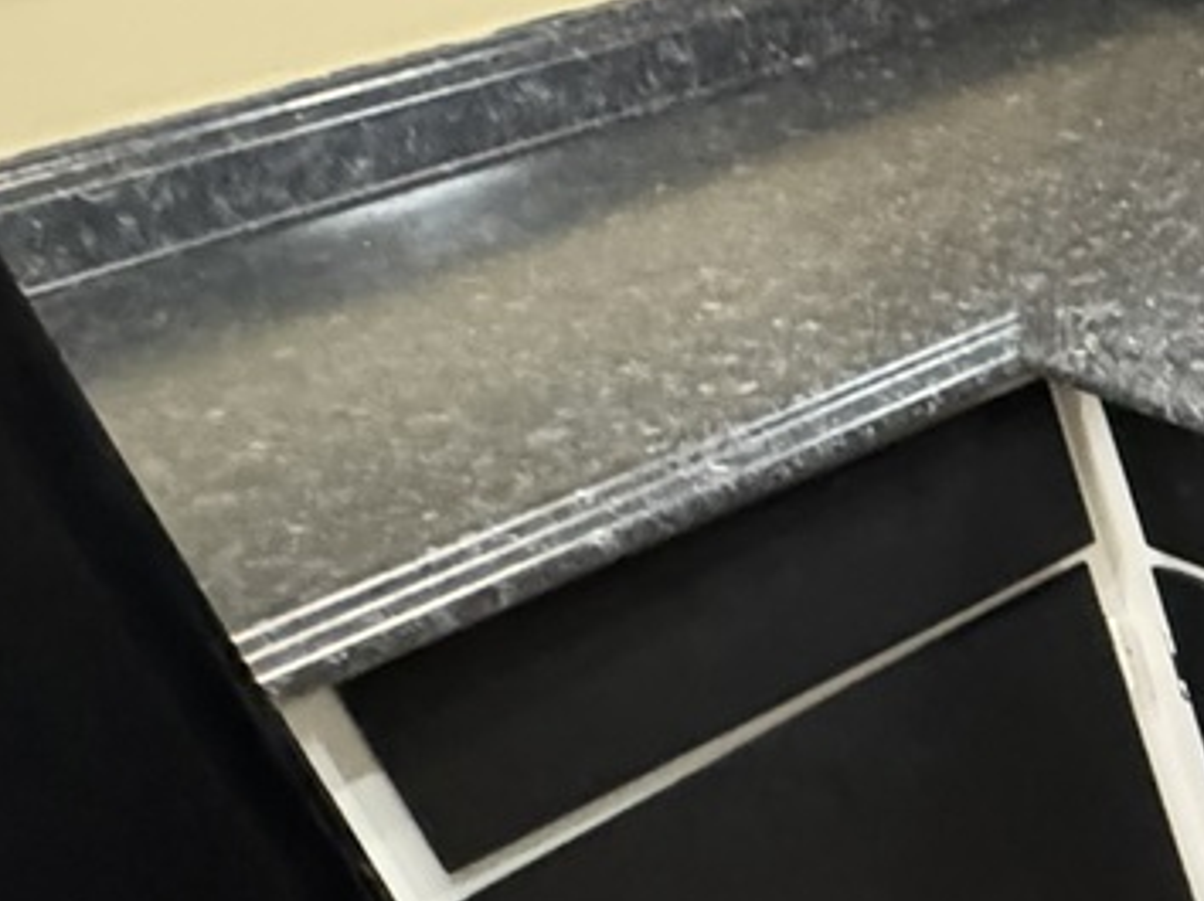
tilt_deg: -35.0
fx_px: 1981
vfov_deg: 25.4
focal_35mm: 57
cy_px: 636
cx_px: 1918
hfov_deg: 24.3
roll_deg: +0.8
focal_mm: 2.22
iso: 1250
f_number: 2.2
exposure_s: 1/58
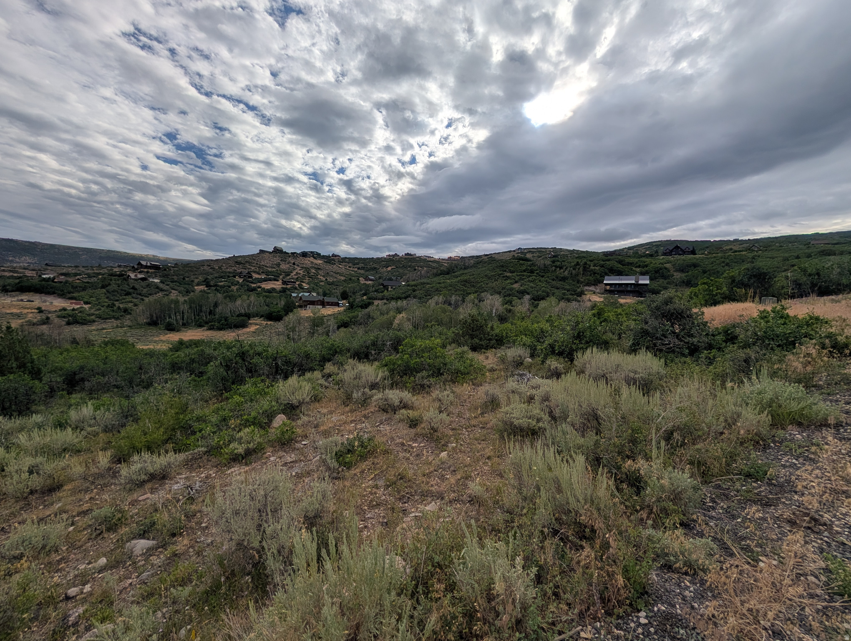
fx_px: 295
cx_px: 426
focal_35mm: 12
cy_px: 320
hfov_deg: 110.5
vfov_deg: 94.6
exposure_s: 1/7299
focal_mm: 2.02
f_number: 1.7
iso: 50
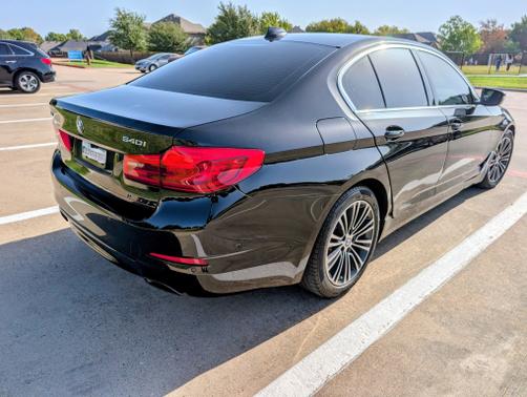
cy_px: 198
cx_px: 264
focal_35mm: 24
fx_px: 366
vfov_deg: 56.9
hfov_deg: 71.5
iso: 23
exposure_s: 1/15873
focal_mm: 6.9
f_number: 1.68
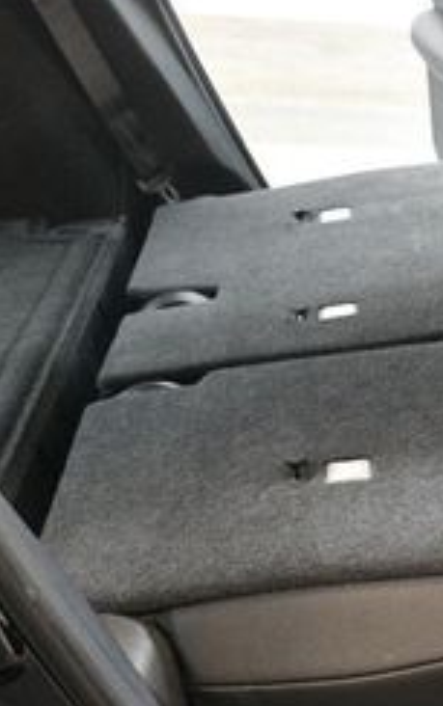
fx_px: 1388
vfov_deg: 28.5
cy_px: 399
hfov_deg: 17.2
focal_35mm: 72
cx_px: 550
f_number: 3.5
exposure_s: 1/60
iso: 4000
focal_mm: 18
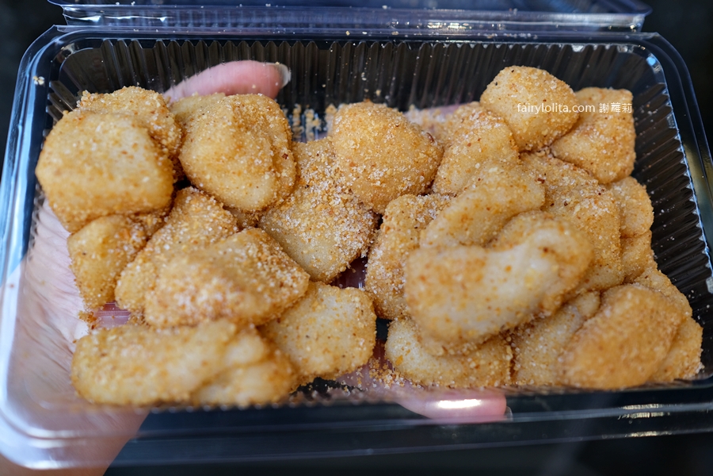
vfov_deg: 37.9
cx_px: 356
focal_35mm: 35
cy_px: 238
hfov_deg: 54.4
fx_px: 693
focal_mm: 23
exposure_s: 1/250
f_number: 2.8
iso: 250
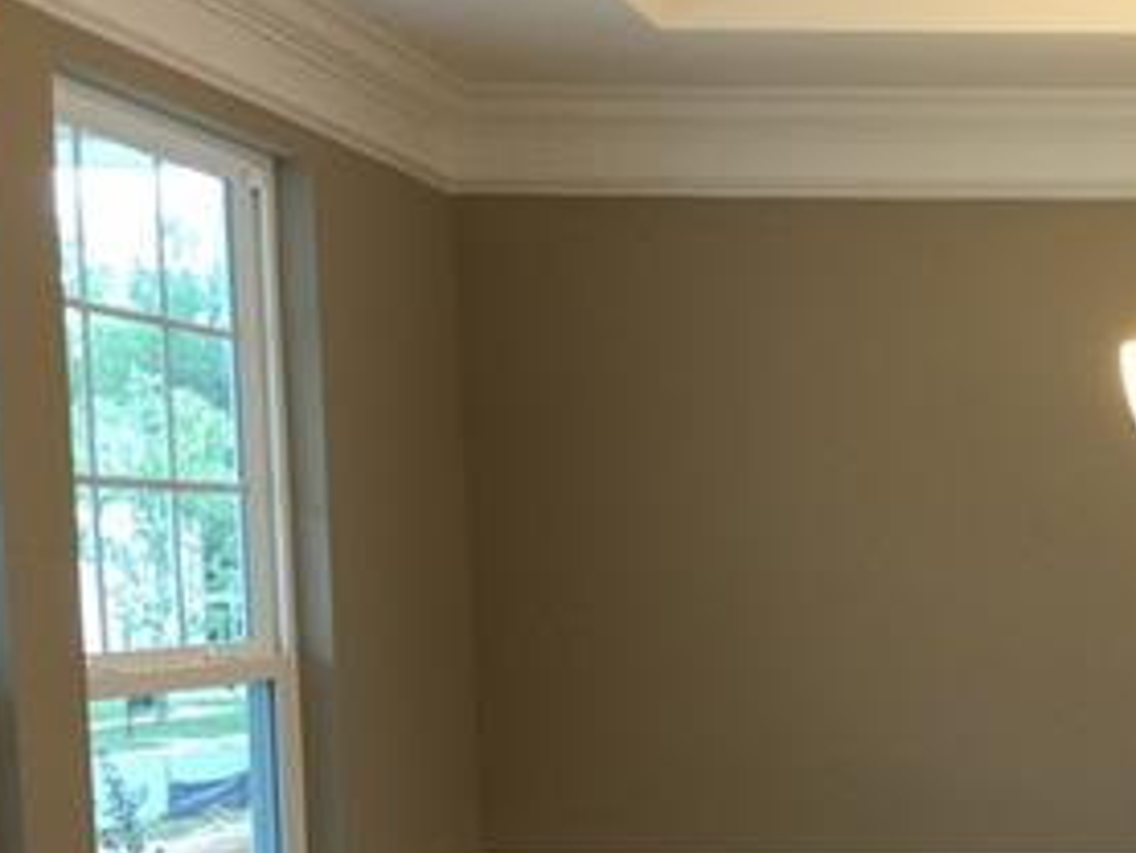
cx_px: 1251
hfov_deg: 26.6
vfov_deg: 21.5
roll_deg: -0.2
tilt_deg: -4.7
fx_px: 2200
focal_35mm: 67
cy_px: 767
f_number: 2.2
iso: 50
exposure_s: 1/30
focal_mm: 4.15
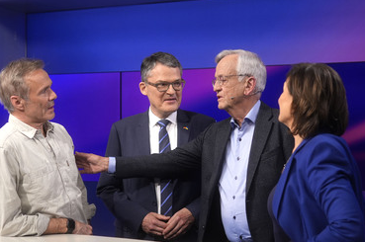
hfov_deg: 36.3
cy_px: 145
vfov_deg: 24.5
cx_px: 182
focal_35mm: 55
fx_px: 557
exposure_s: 1/250
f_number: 2.2
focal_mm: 30
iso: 640
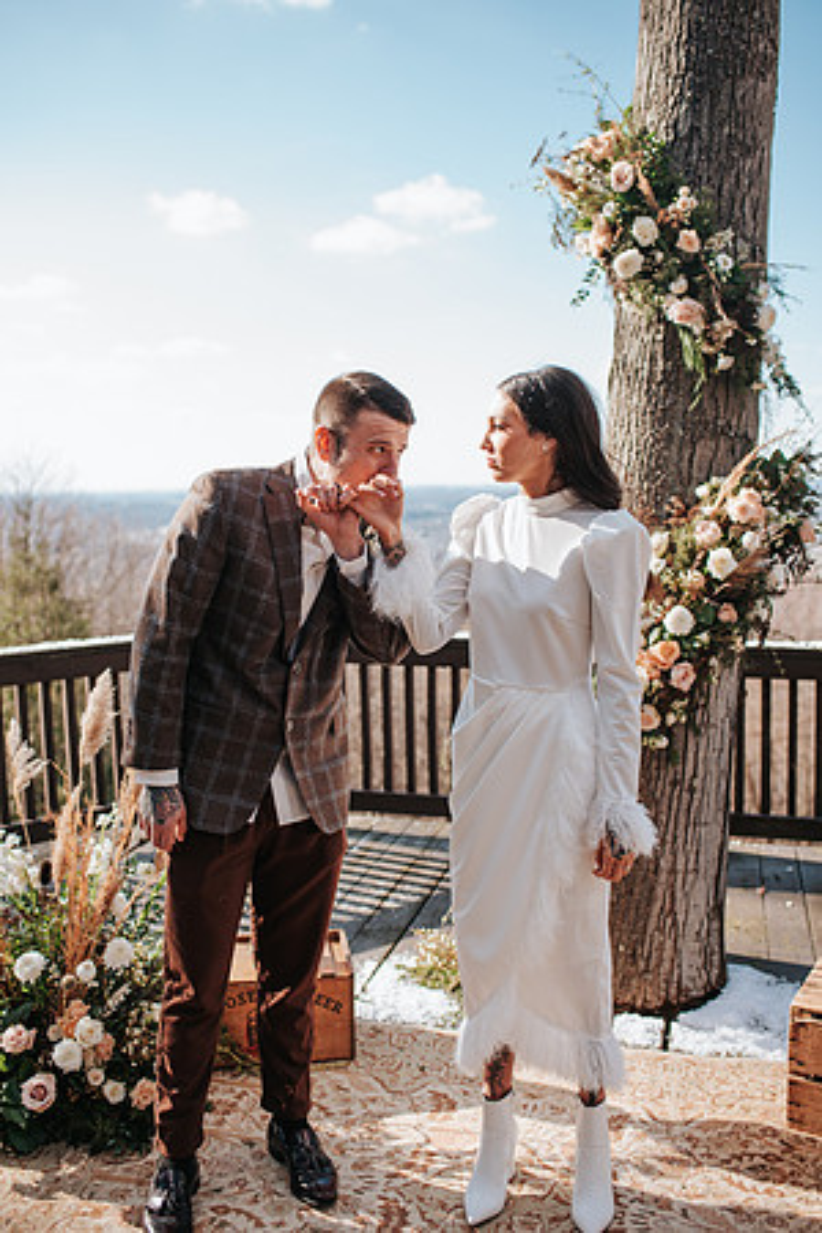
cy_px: 616
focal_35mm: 35
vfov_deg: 54.4
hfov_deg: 37.9
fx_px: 1199
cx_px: 411
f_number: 2.8
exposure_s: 1/640
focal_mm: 35
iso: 100
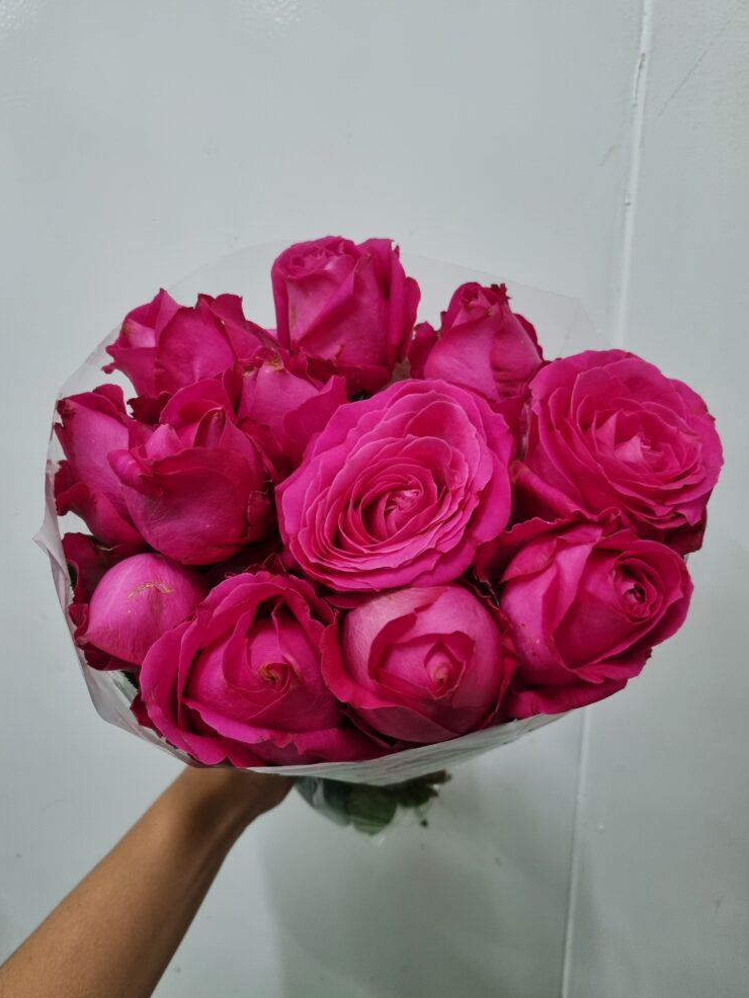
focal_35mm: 27
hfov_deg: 51.4
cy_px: 516
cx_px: 370
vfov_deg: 65.3
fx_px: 779
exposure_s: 1/120
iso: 320
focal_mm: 5.4
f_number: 1.8
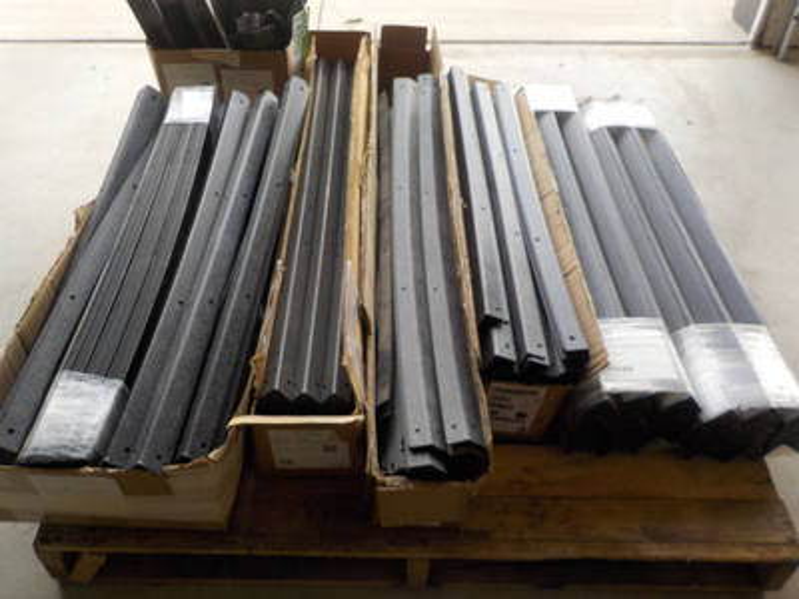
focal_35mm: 30
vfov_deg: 46.8
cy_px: 300
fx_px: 692
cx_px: 400
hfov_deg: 60.0
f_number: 3.3
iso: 125
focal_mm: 4.1
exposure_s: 1/160
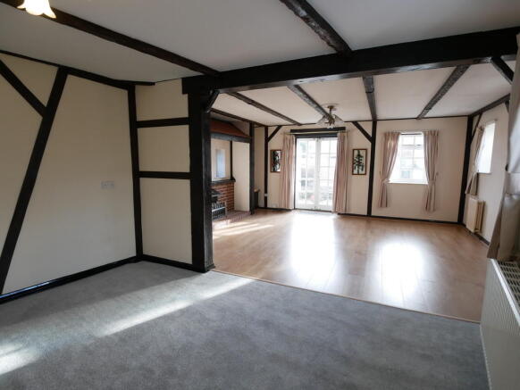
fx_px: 271
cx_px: 260
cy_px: 195
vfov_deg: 71.6
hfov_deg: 87.7
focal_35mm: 18
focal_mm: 9
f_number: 4
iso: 320
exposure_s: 1/60
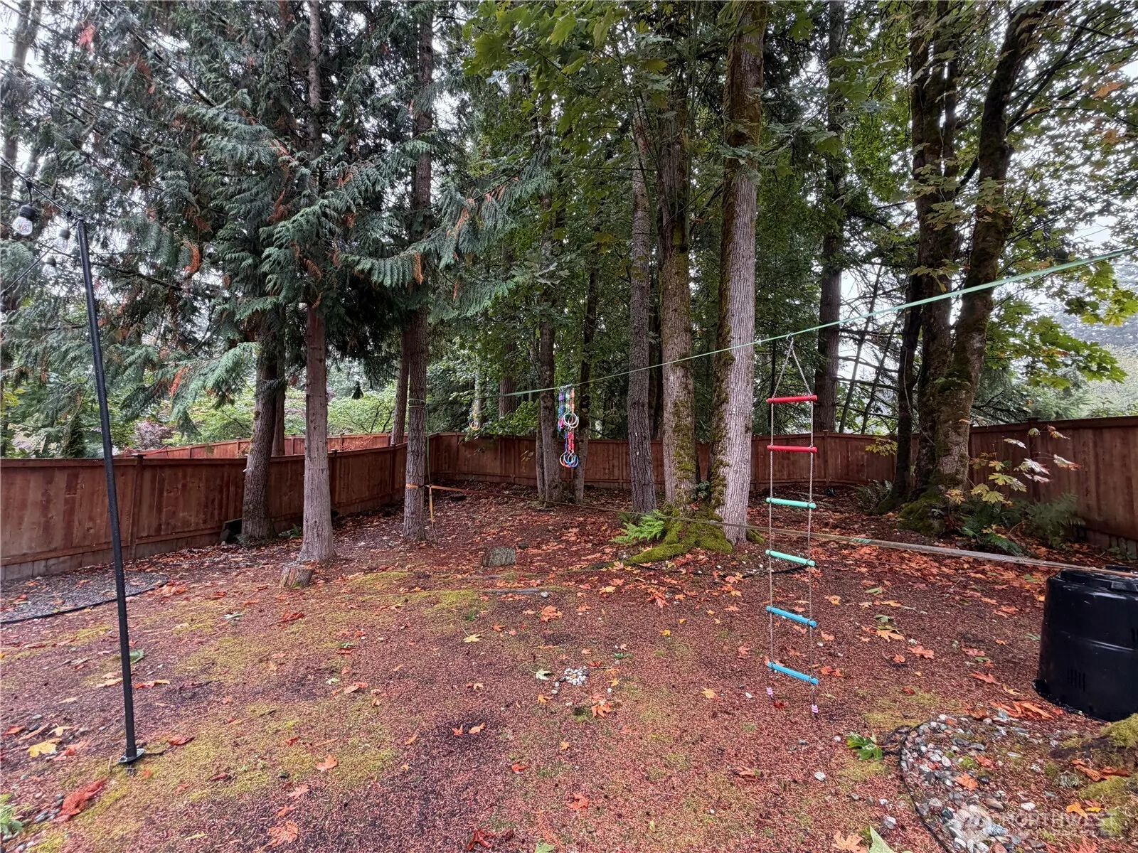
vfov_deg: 85.7
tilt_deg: +2.4
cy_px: 426
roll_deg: -0.5
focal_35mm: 14
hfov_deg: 102.1
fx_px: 460
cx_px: 569
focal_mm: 2.22
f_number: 2.2
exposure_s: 1/121
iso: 160
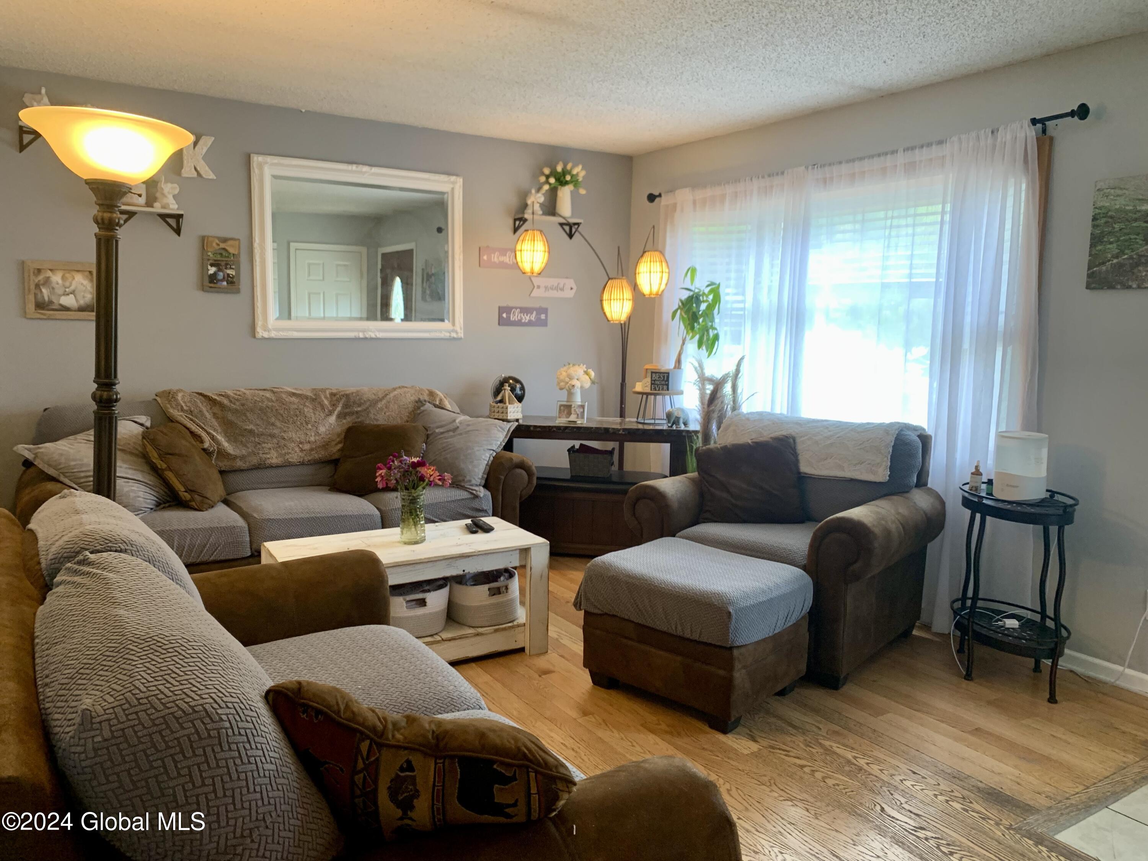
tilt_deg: -7.2
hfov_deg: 67.3
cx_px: 574
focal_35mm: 26
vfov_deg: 53.1
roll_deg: -1.6
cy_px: 430
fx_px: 862
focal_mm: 4.25
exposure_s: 1/60
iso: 125
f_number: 1.8
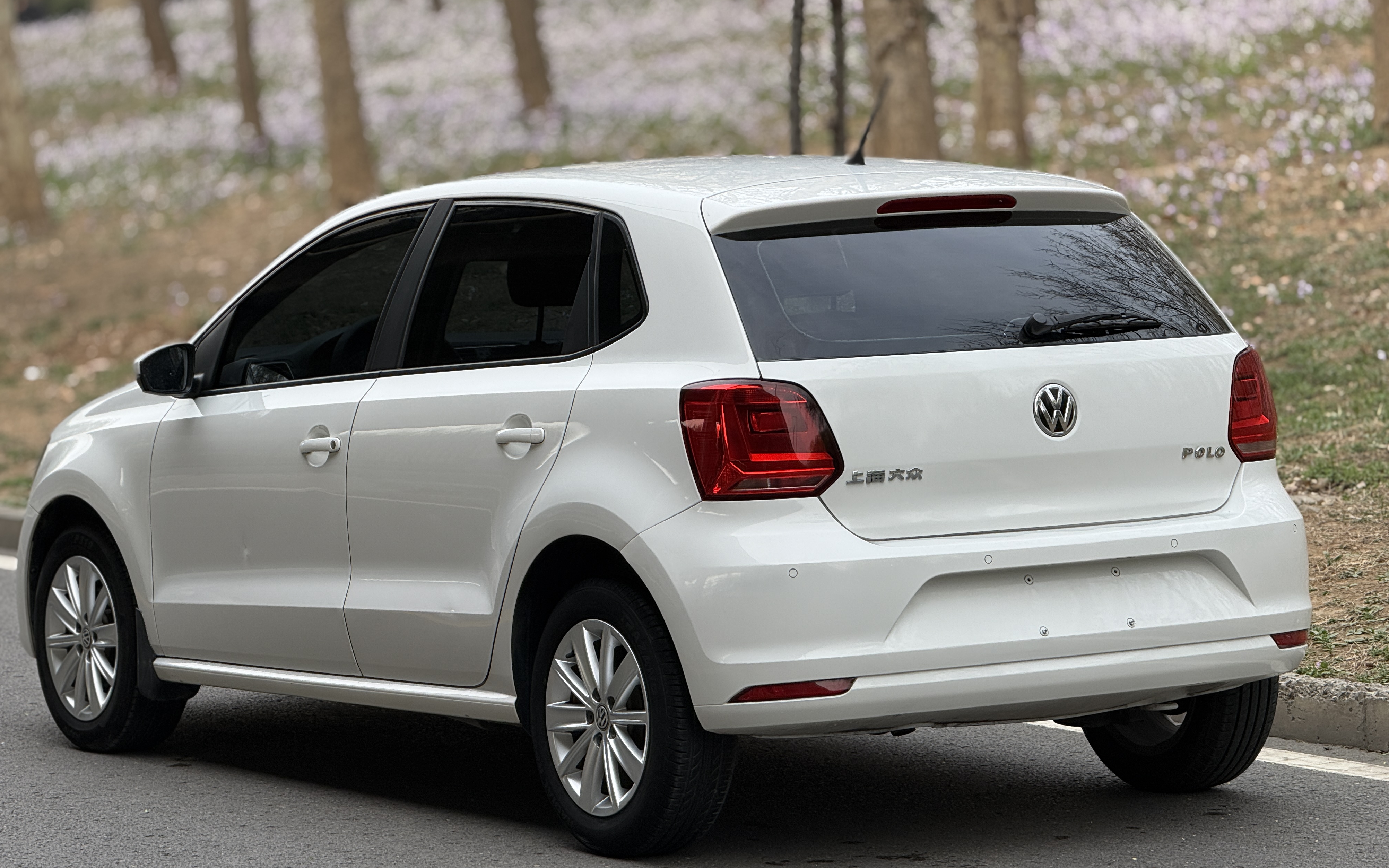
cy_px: 451
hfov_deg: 16.3
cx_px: 697
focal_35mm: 128
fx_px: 4845
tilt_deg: -3.9
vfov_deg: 10.2
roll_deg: +2.8
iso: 50
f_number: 2.8
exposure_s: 1/342
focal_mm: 15.66
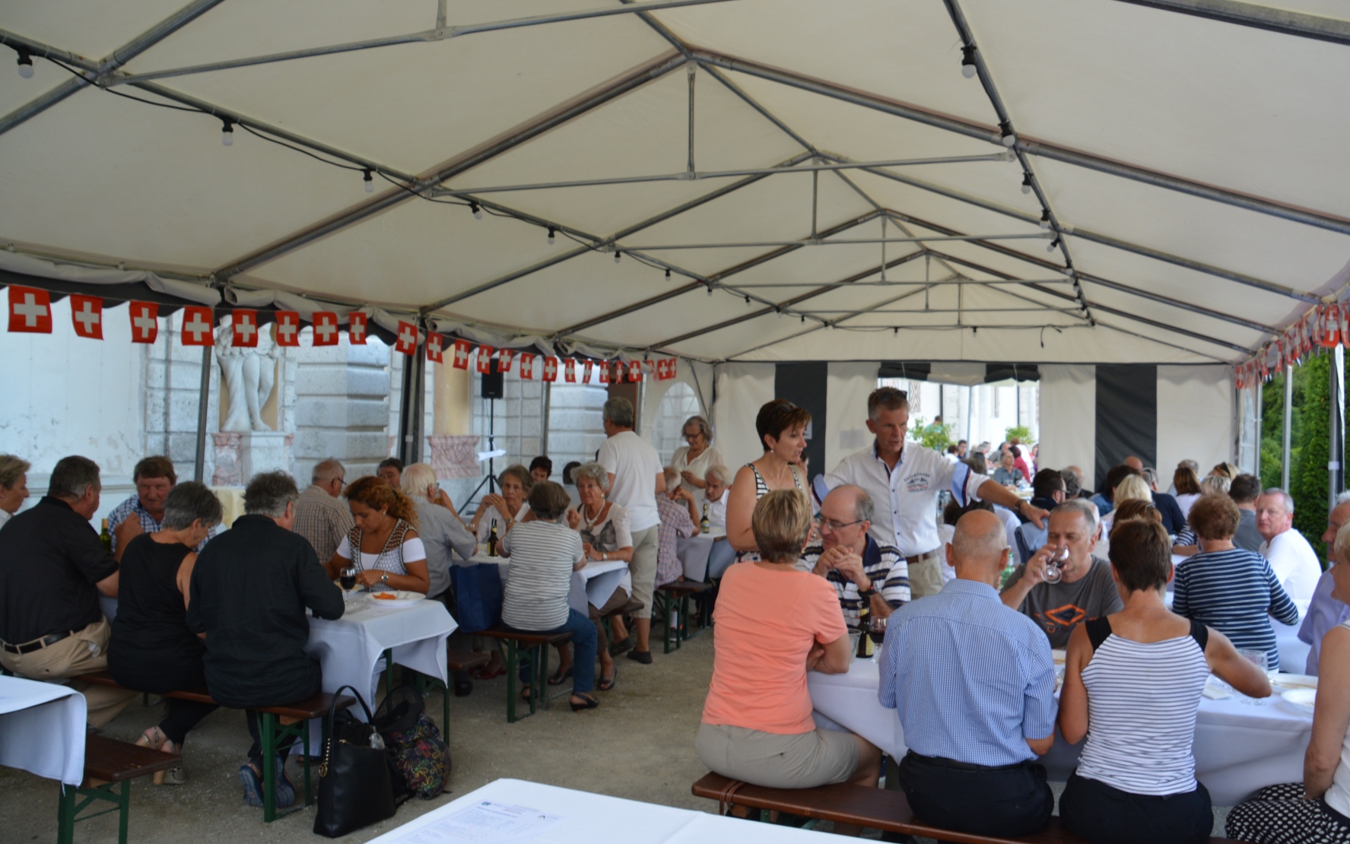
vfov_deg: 40.6
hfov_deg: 61.2
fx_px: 1141
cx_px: 675
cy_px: 431
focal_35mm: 31
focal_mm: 20
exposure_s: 1/100
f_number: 5
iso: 400
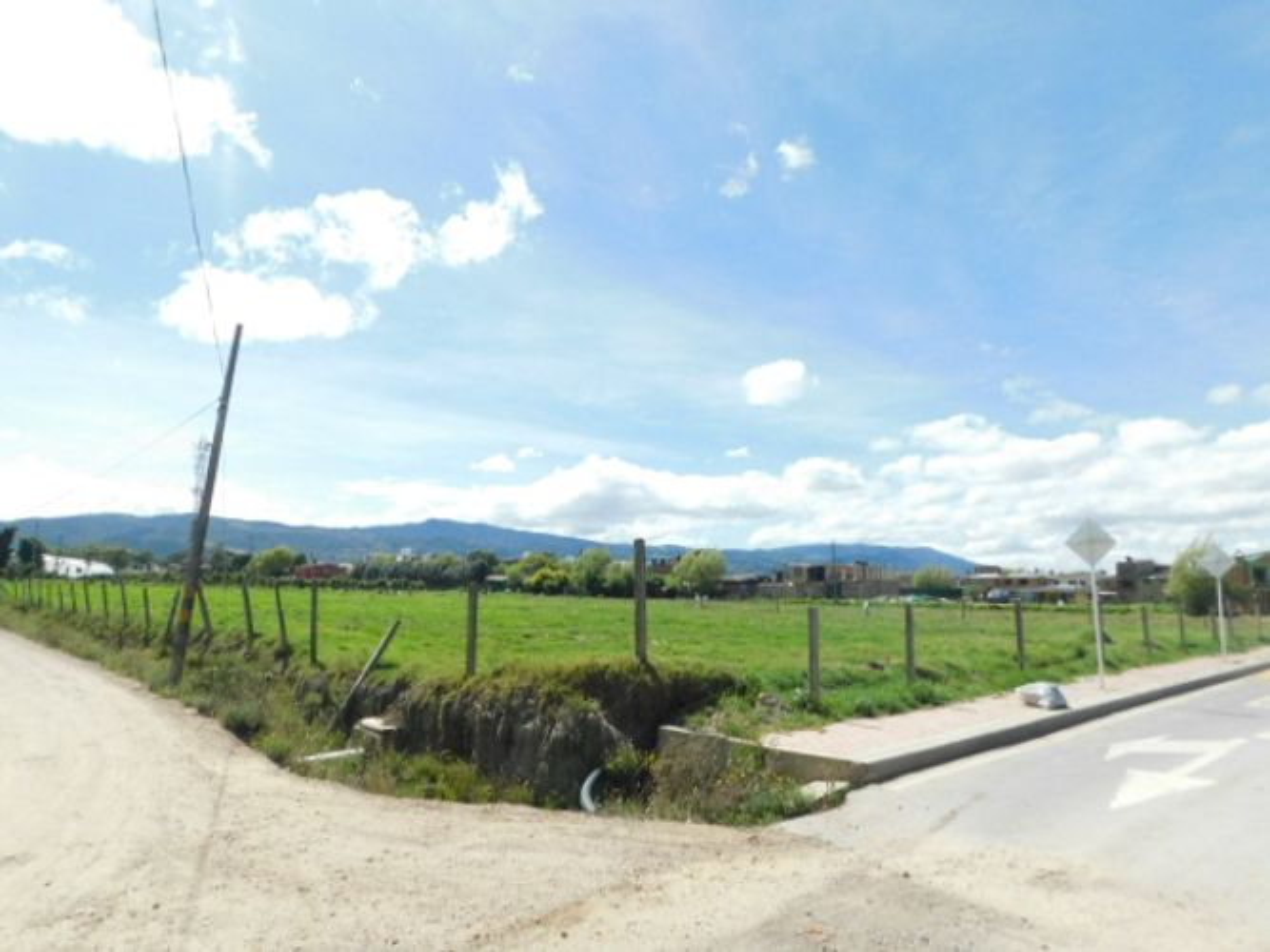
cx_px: 635
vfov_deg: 58.9
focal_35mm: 23
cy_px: 476
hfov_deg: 73.9
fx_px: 844
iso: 400
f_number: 6
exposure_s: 1/1500
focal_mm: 4
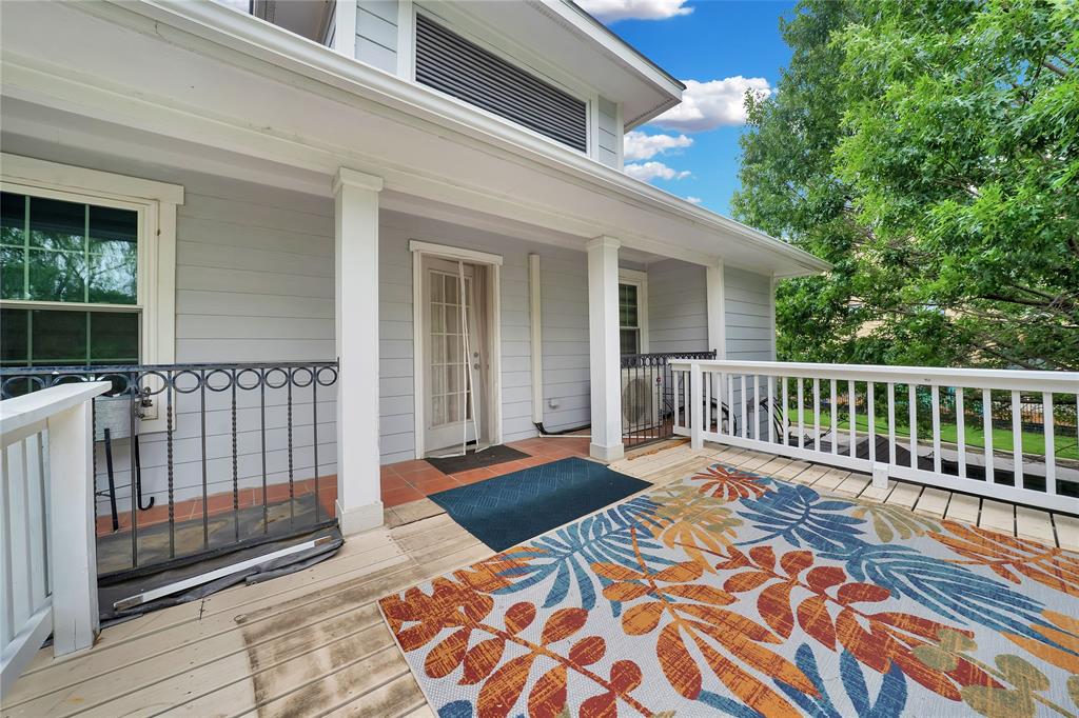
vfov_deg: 90.0
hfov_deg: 112.6
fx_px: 360
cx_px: 540
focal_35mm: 12
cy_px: 359
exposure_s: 1/400
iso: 500
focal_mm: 12
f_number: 9
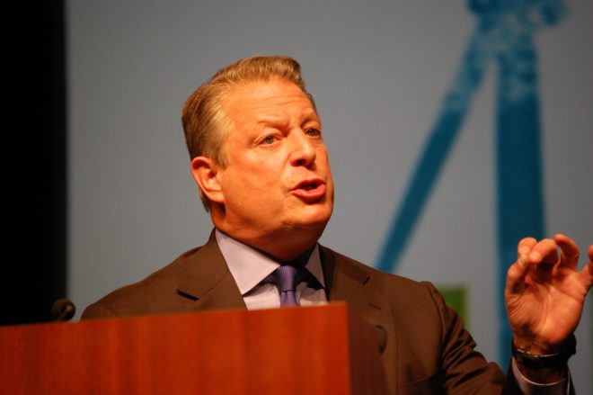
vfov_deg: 6.3
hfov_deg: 9.5
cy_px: 198
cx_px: 296
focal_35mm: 218
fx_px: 3580
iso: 1100
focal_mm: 145
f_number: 5.3
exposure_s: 1/125
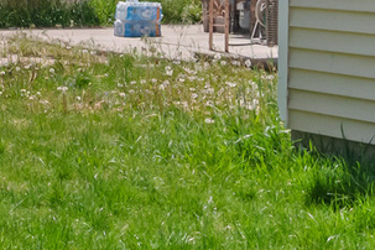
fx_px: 1514
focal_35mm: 145
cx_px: -278
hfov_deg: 12.9
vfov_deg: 9.3
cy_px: -67
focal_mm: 21.5
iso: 800
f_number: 8
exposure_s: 1/125
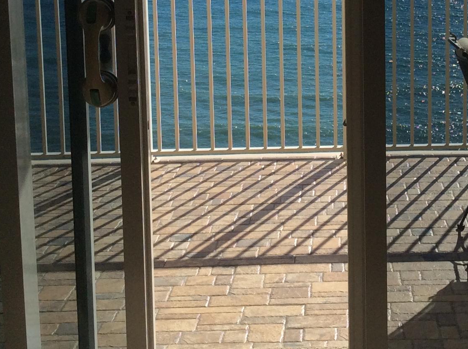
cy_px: 14
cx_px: 354
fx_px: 1026
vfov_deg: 18.9
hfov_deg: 25.4
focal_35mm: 76
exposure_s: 1/2203
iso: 32
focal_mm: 3.3
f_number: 2.4
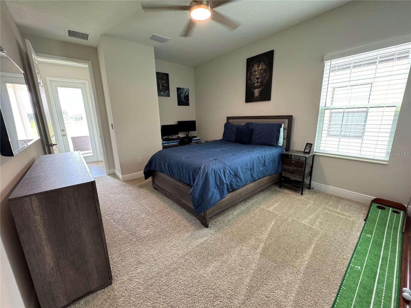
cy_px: 154
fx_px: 166
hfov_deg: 102.1
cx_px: 206
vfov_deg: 85.7
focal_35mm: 14
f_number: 2.2
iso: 320
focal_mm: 2.22
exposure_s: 1/60
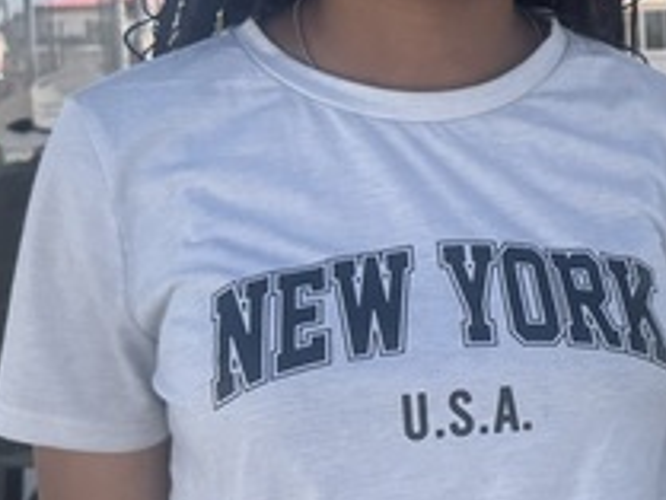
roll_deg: +1.8
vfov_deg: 16.1
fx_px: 1771
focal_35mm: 92
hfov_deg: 20.1
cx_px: 778
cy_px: 204
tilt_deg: -4.7
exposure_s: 1/1524
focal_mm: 6.76
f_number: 1.78
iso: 80
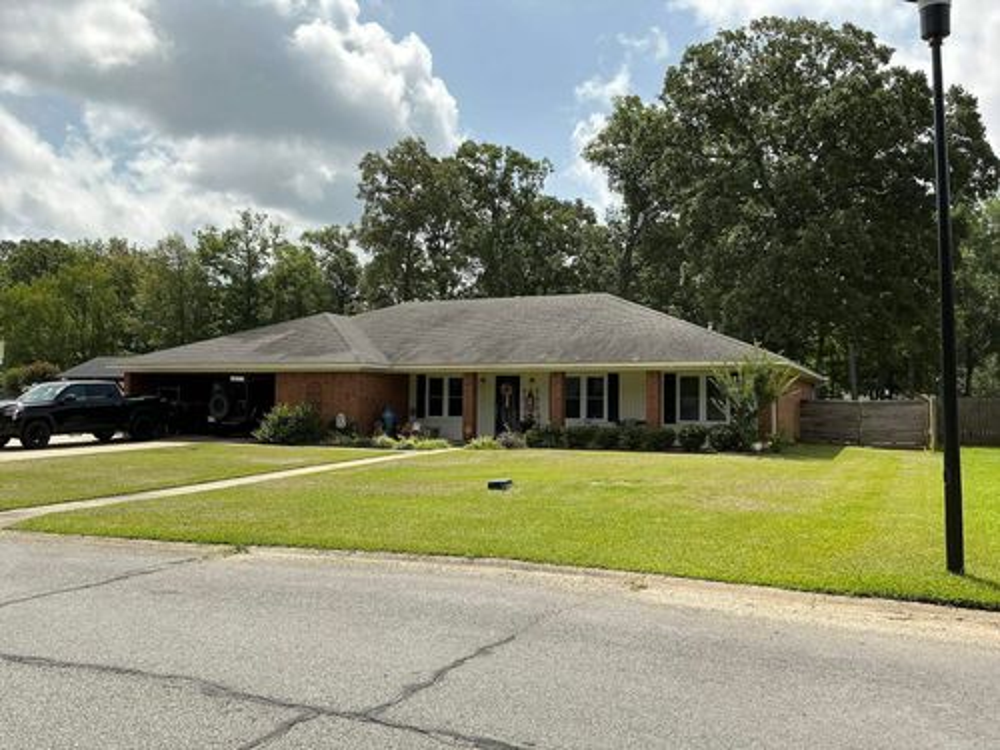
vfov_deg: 49.7
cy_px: 375
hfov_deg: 63.4
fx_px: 809
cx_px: 500
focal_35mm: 28
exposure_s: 1/2141
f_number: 1.8
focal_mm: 3
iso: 25
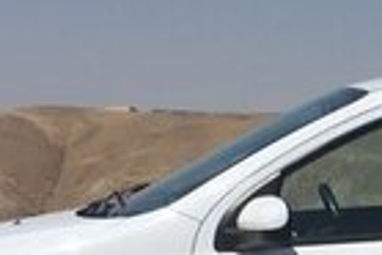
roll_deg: -3.3
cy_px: 366
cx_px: 528
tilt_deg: -6.6
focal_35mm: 143
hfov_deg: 13.7
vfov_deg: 9.4
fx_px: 1519
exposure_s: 1/5650
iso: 32
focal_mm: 4.15
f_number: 2.2
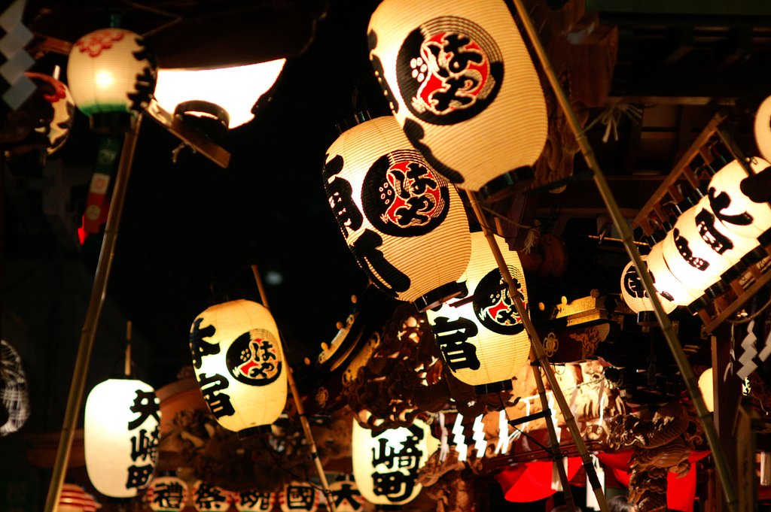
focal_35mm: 128
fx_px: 2728
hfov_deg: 16.1
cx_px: 386
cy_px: 256
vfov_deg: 10.7
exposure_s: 1/200
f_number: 2.4
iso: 800
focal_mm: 85
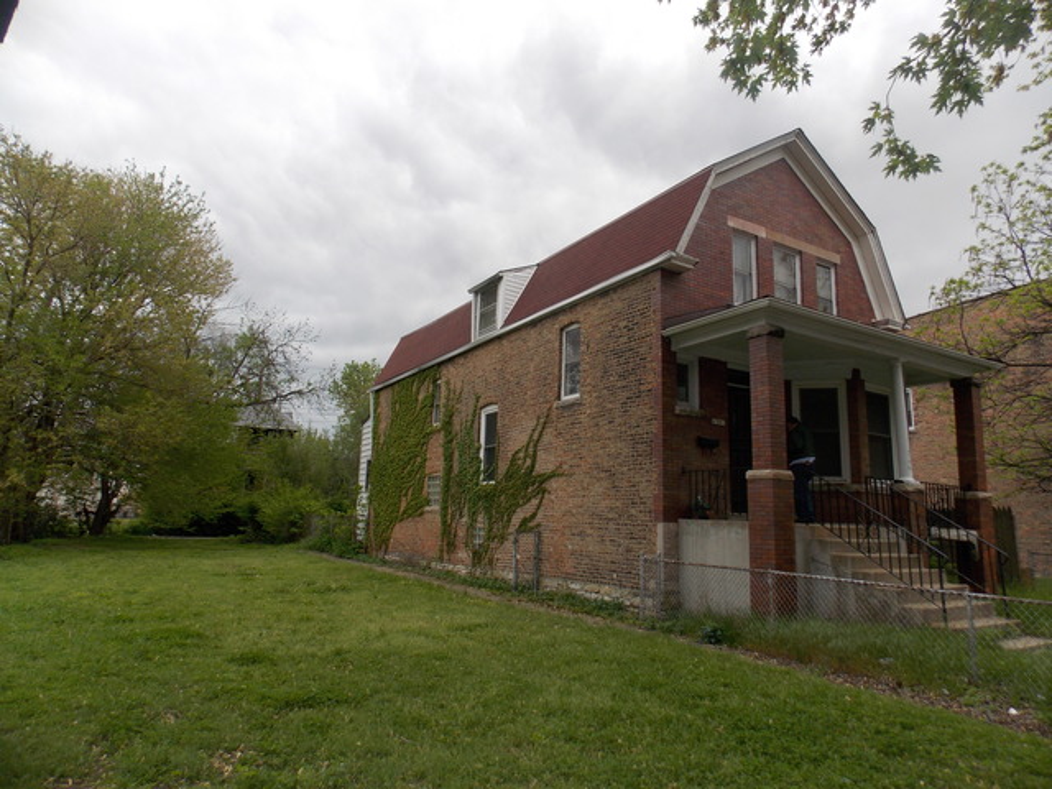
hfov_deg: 73.9
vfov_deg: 58.9
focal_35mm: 23
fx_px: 699
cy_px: 394
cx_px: 526
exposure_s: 1/640
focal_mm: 4
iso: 80
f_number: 3.1
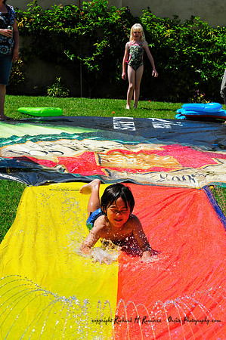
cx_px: 113
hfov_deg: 13.0
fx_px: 991
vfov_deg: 19.5
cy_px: 170
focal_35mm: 105
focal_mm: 70
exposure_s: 1/800
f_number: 11
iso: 400
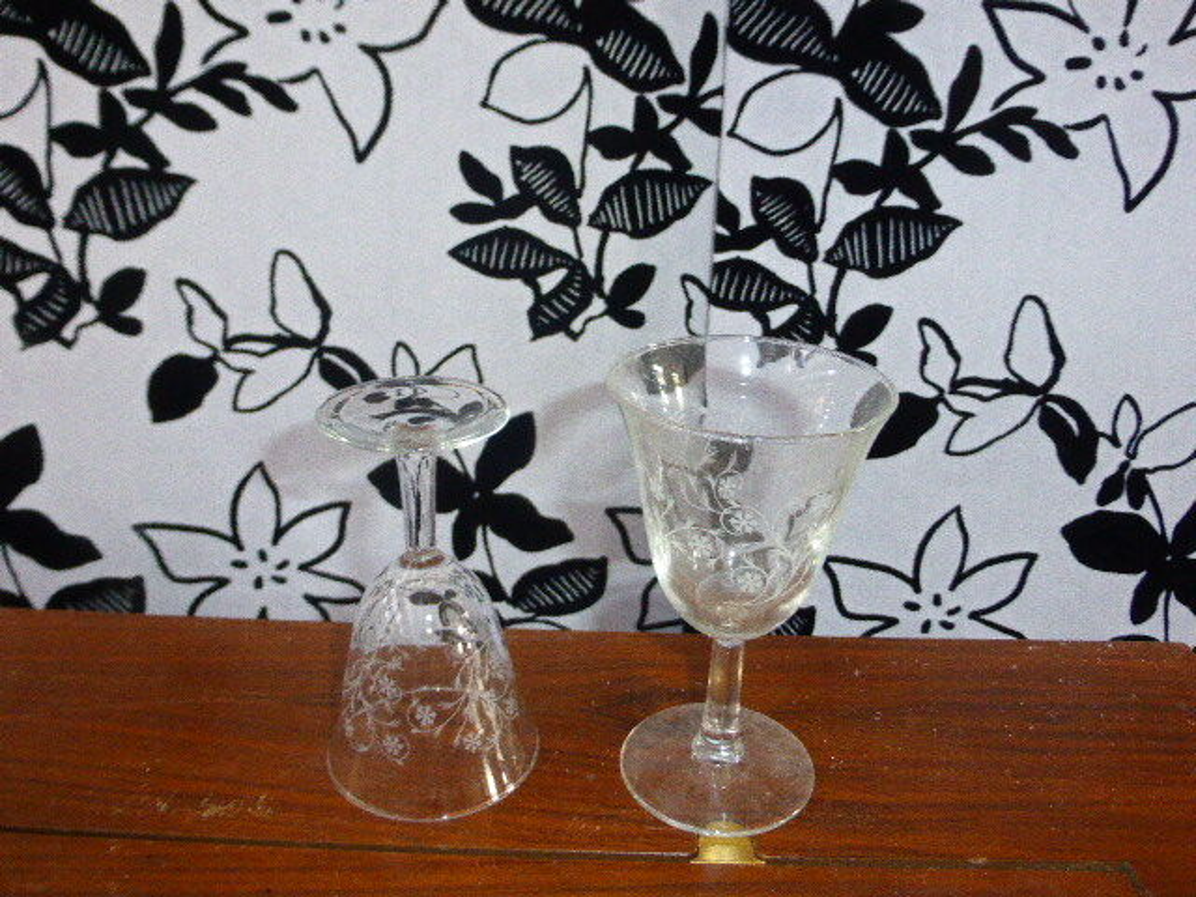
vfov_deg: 46.8
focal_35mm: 30
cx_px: 598
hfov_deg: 60.0
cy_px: 448
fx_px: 1037
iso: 640
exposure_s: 1/60
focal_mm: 5.4
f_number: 3.6
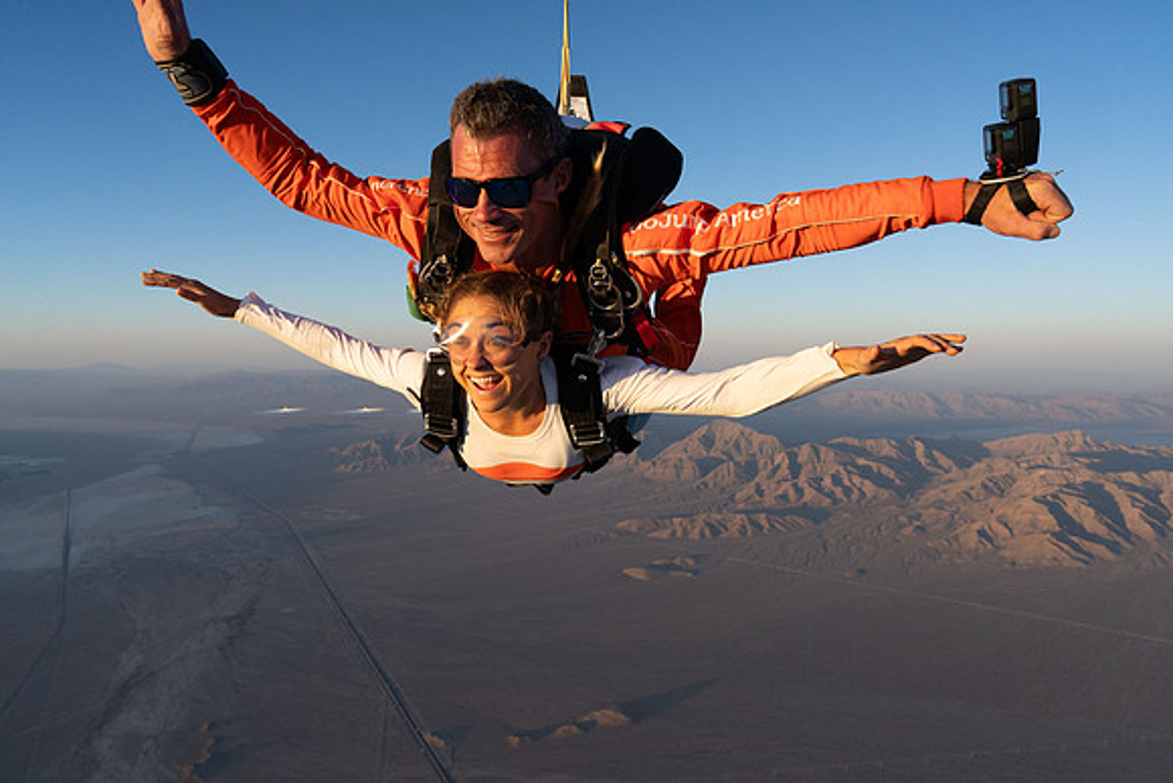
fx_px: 782
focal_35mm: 24
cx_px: 586
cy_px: 392
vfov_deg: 53.2
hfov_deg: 73.7
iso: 1250
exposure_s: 1/2000
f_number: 6.3
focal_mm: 24
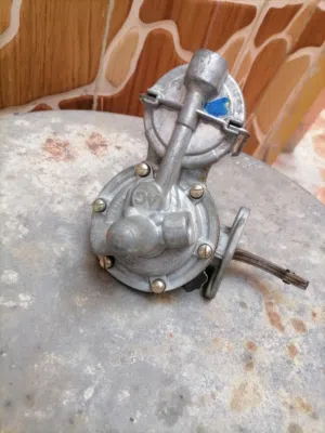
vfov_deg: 67.3
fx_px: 325
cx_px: 162
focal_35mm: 26
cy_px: 216
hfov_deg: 53.1
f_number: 1.8
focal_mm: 5.4
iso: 125
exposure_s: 1/33.3
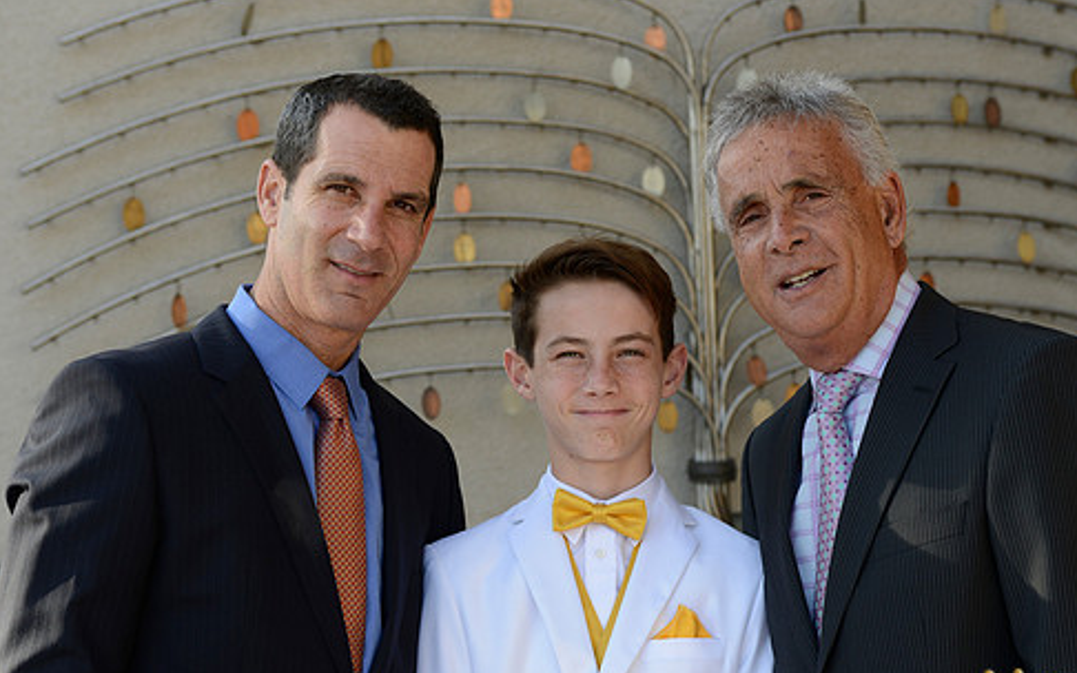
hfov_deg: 26.1
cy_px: 384
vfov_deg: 16.5
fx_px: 2319
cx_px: 636
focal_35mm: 79
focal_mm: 65
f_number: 6.3
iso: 200
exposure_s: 1/160
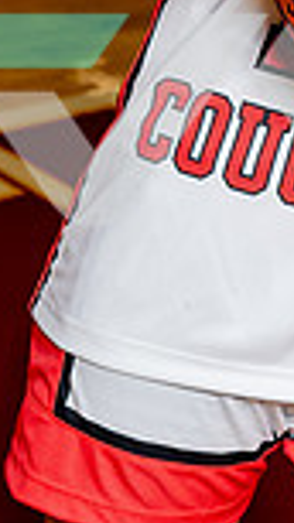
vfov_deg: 14.1
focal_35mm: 148
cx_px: 434
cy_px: -120
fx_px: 2052
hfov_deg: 8.0
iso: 400
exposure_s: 1/250
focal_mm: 48
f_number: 5.6
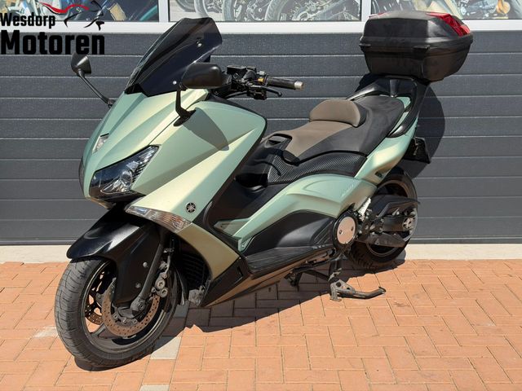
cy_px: 196
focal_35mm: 48
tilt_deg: -10.6
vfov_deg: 30.3
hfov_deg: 39.7
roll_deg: +0.7
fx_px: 724
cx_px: 261
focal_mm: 6.76
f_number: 1.78
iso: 100
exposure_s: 1/5208
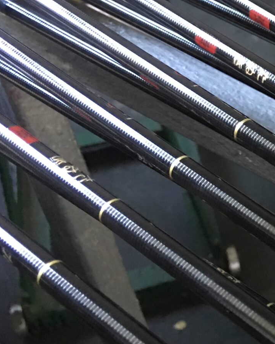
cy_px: 129
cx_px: 454
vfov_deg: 23.5
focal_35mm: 81
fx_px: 824
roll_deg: -3.0
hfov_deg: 16.6
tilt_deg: -41.8
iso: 100
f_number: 2.2
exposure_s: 1/10
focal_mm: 4.15
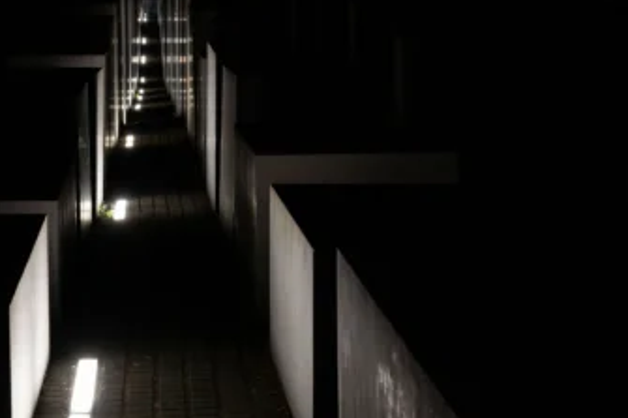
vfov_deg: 12.4
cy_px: 202
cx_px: 180
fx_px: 1918
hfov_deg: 18.5
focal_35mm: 110
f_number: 8
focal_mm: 48
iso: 10000
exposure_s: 1/60
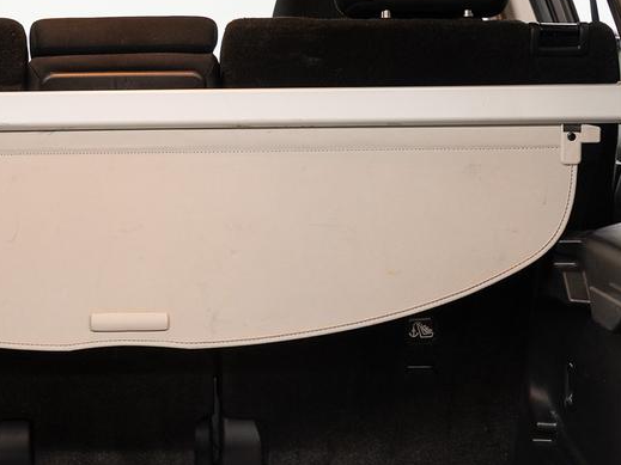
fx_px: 2206
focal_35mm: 123
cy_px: 154
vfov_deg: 12.0
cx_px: 127
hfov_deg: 15.9
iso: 100
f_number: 5.6
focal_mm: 46.1
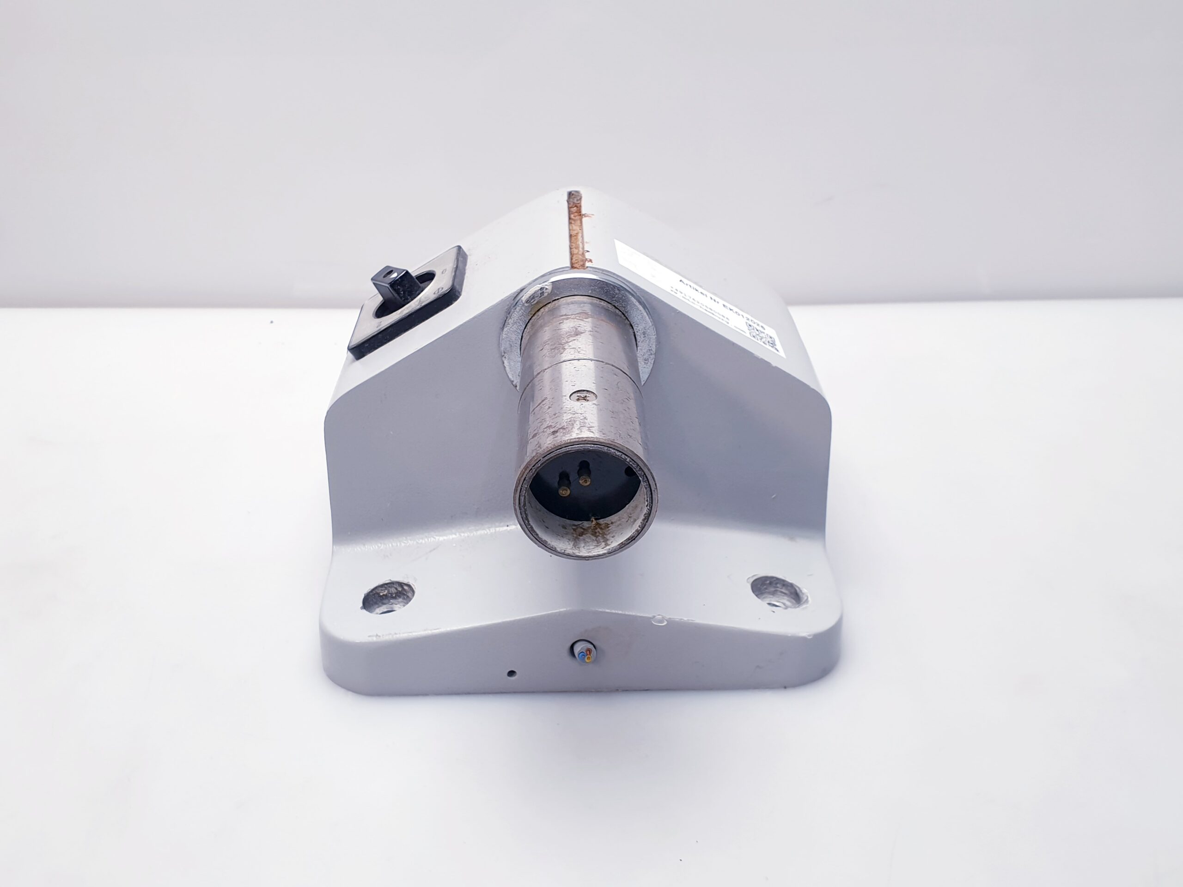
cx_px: 592
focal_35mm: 26
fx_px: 889
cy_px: 444
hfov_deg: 67.3
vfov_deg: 53.1
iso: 64
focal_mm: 4.3
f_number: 2.4
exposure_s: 1/50
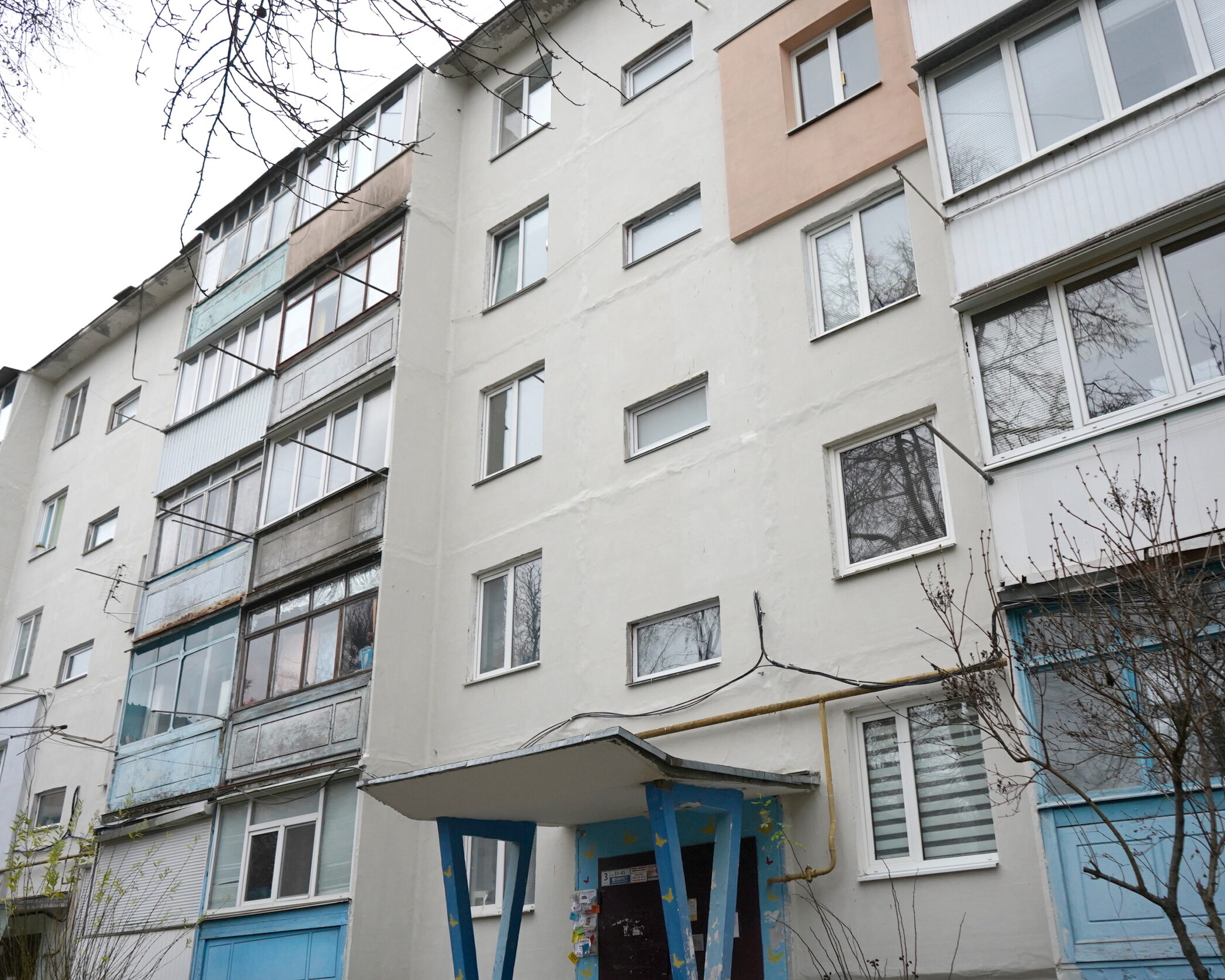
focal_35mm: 32
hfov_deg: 55.7
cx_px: 608
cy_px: 496
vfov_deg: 45.8
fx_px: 1160
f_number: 5
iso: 1600
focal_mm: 28
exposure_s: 1/2000
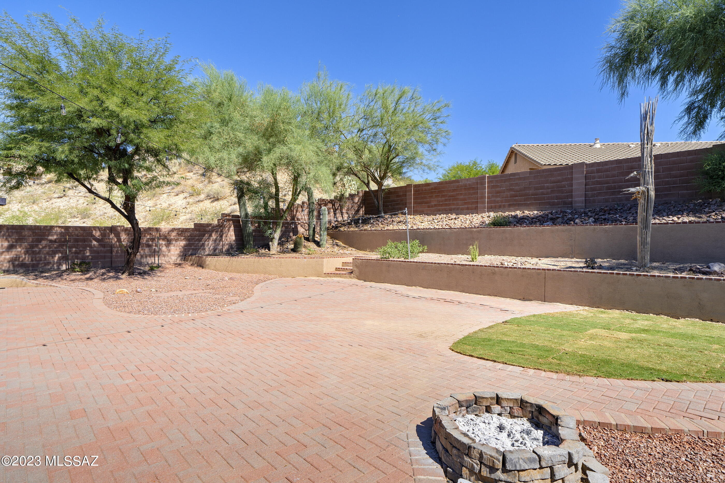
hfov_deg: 90.0
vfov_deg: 67.4
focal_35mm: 18
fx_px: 362
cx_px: 362
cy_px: 242
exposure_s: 1/160
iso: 100
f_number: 9
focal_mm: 18
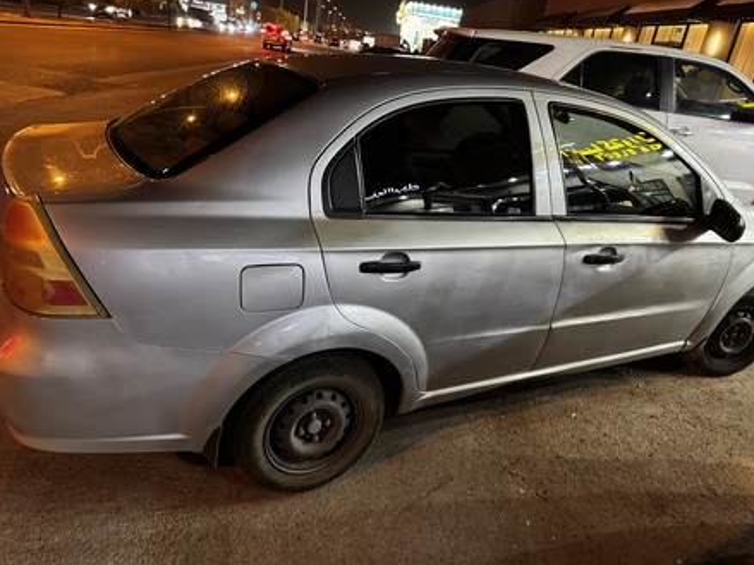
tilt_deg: -22.9
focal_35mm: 25
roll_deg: -9.2
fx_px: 544
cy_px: 284
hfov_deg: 69.4
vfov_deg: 54.9
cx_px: 379
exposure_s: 1/40
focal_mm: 6.76
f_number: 1.78
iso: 800
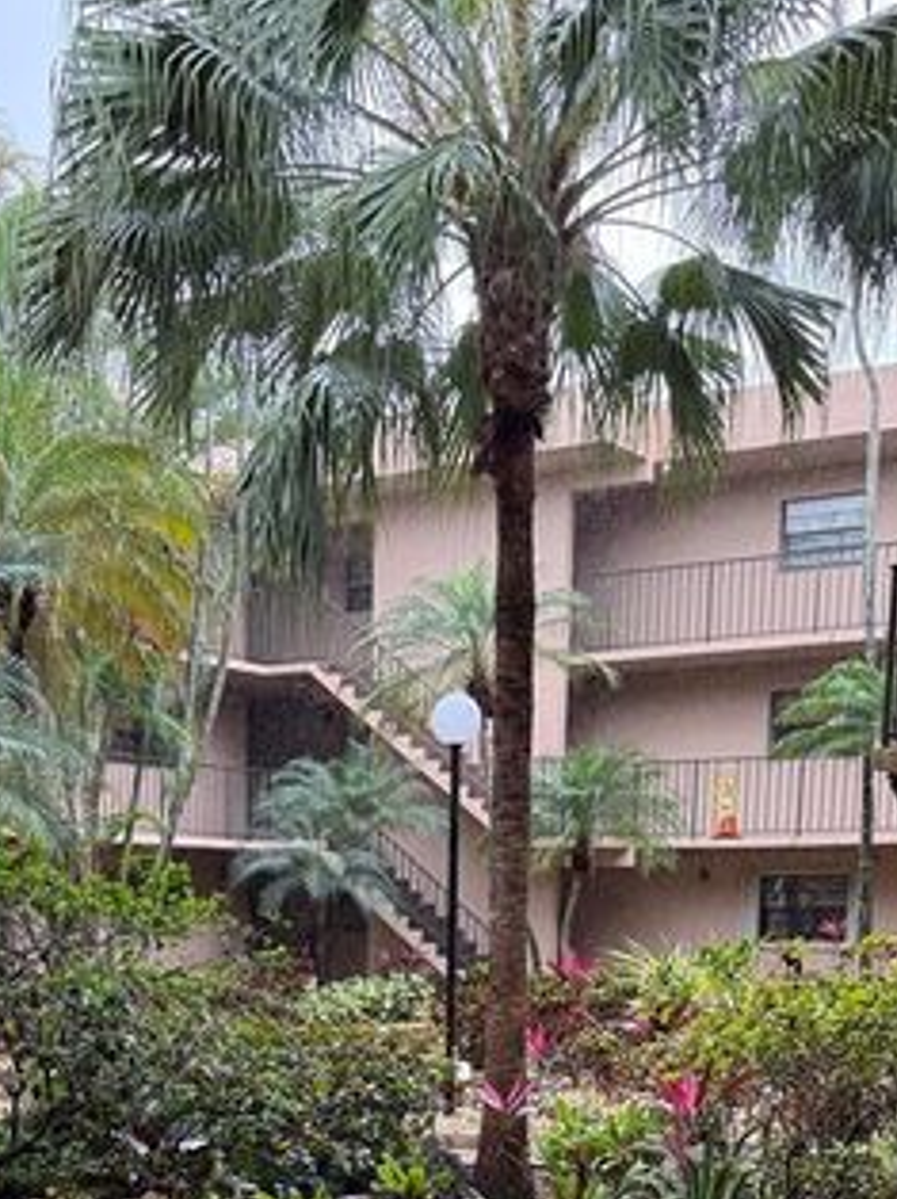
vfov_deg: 34.2
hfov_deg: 28.4
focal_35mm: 51
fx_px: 1764
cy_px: 1193
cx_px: 351
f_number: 1.78
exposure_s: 1/190
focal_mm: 6.76
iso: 200
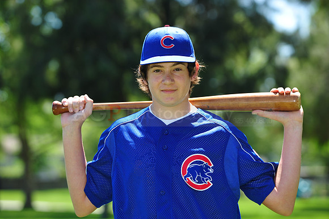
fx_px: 1507
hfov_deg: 12.5
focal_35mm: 165
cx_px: 164
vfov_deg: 8.3
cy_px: 110
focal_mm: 165
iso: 200
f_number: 5.6
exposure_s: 1/400
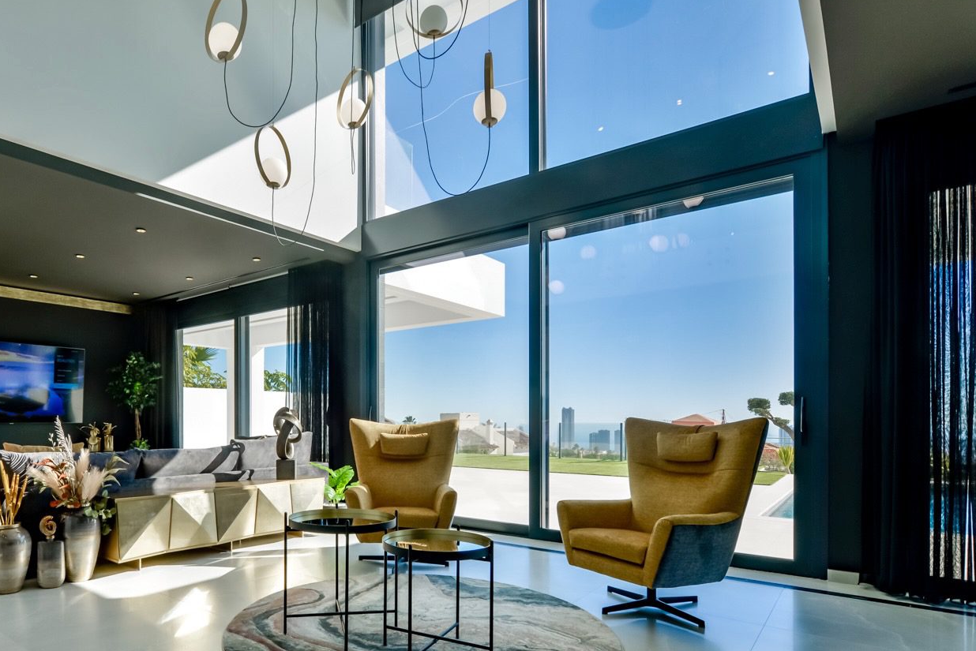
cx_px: 349
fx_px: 597
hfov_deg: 76.7
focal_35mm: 22
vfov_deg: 56.4
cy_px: 416
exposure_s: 1/800
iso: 400
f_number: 9
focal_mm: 17
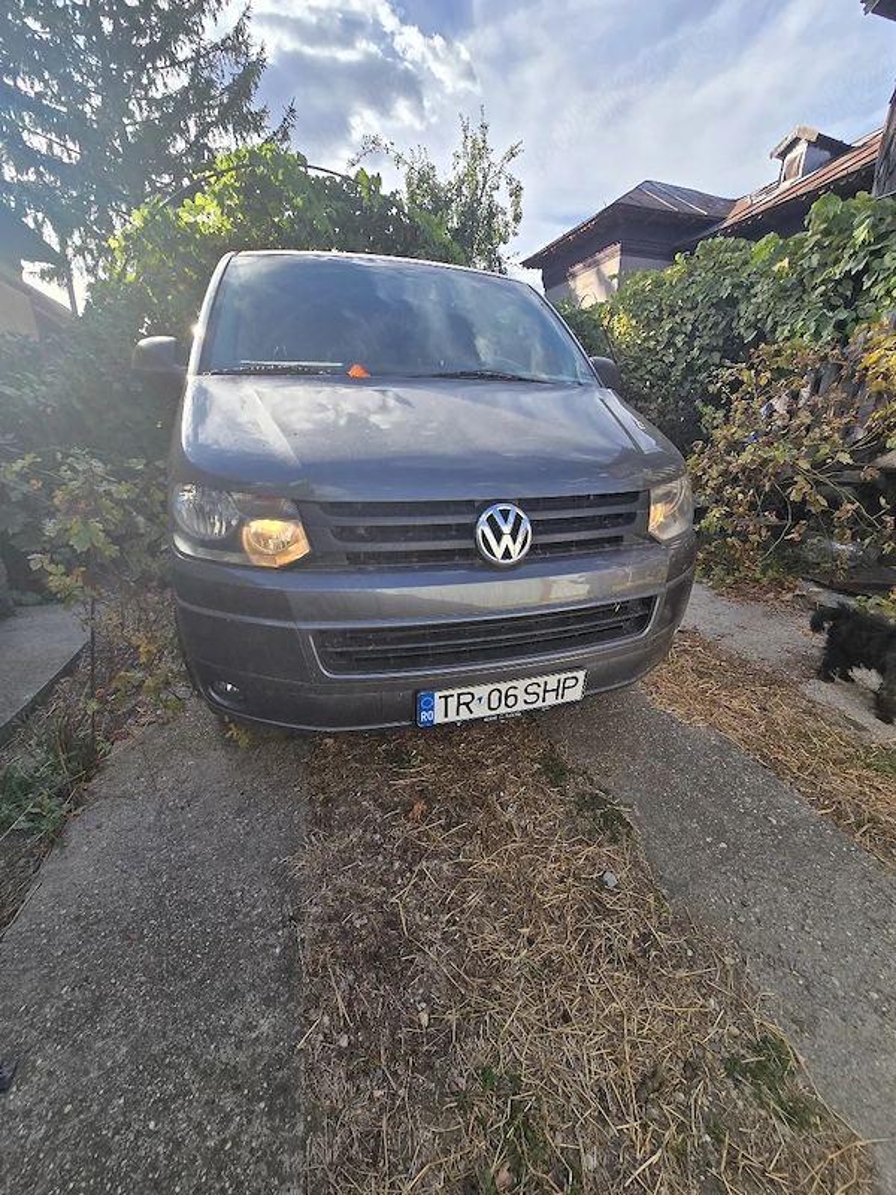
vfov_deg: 106.2
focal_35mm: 13
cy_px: 598
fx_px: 449
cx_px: 448
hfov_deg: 89.9
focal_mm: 2.2
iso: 50
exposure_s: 1/1000
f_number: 2.2
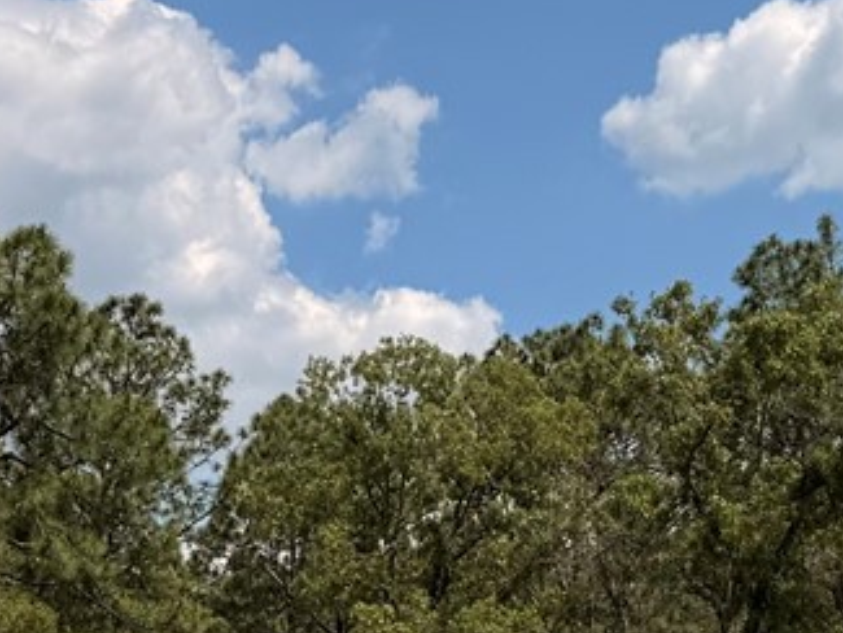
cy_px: 911
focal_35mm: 118
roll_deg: +1.7
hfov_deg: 16.7
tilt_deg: +2.1
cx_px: 355
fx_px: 2875
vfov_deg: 12.1
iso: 80
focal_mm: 6.76
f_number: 1.78
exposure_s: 1/6173
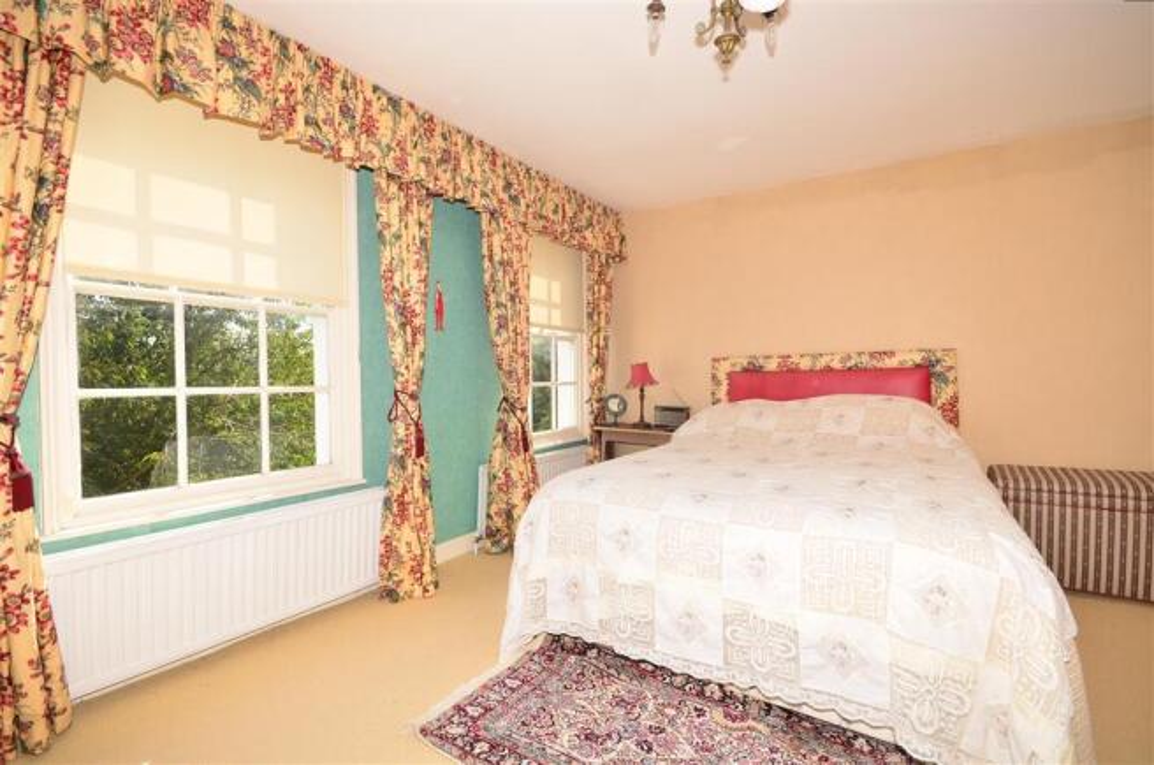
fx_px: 480
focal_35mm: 15
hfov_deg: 100.5
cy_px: 382
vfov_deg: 77.1
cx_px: 577
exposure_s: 1/200
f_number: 9
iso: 200
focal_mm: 10
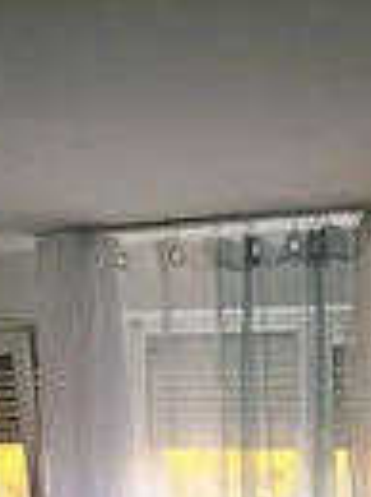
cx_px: 394
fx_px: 1018
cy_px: 547
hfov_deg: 19.9
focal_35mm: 71
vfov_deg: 25.5
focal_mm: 5.54
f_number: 1.8
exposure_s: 1/120
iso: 320
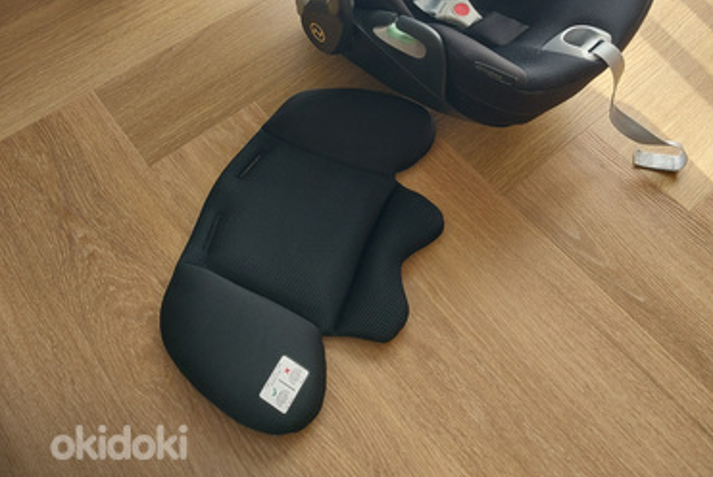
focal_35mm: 42
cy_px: 29
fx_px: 832
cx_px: 356
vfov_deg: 30.3
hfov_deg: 46.4
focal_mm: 4.6
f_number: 1.8
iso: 25
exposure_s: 1/50
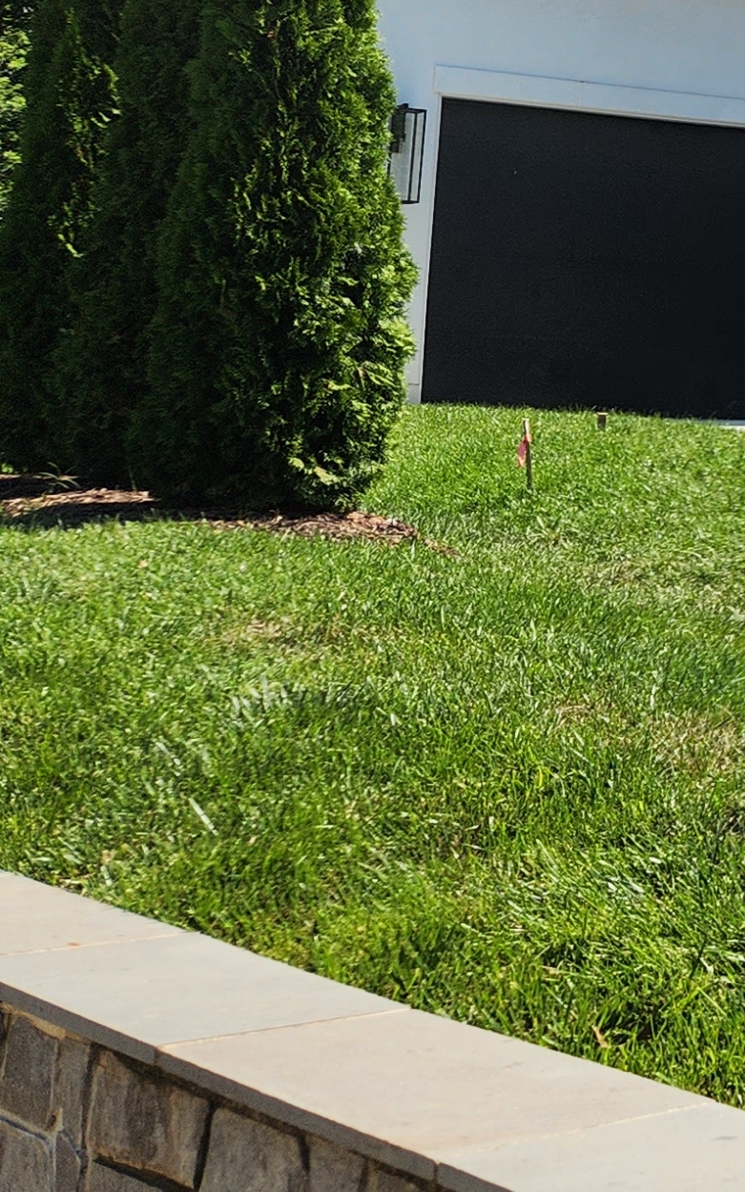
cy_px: 209
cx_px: 1807
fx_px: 2534
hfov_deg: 12.8
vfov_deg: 25.9
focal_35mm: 78
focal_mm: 5.4
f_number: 1.8
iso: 20
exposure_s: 1/1869
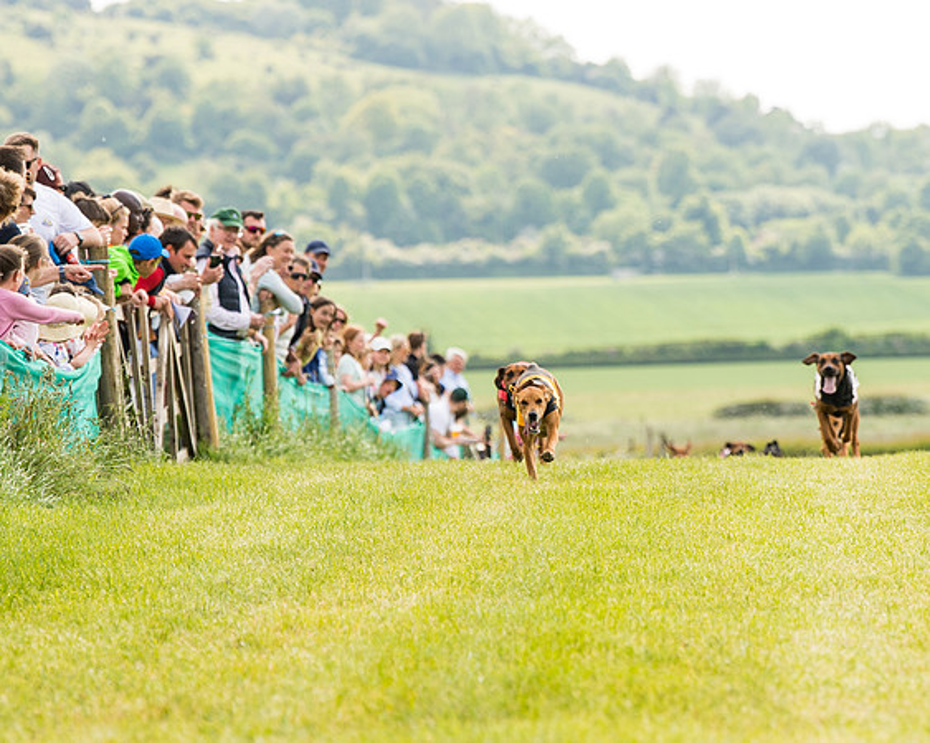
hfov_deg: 6.3
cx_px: 525
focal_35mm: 309
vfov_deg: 5.0
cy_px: 381
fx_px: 8499
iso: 400
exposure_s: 1/1250
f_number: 4
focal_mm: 170
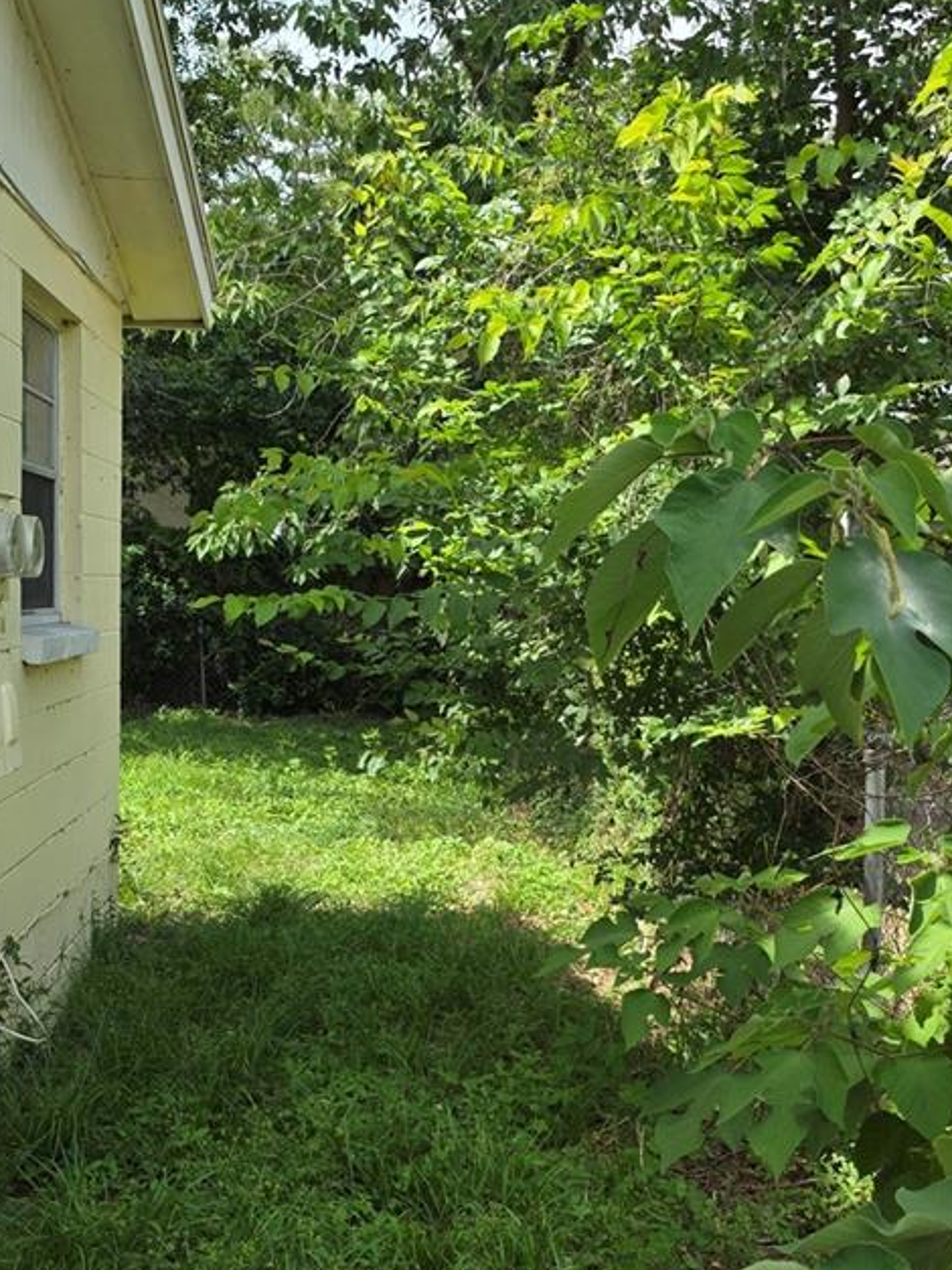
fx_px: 1614
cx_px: 448
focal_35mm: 44
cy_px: 766
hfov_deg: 32.9
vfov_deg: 42.7
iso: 80
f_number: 1.7
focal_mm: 6.3
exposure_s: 1/1457
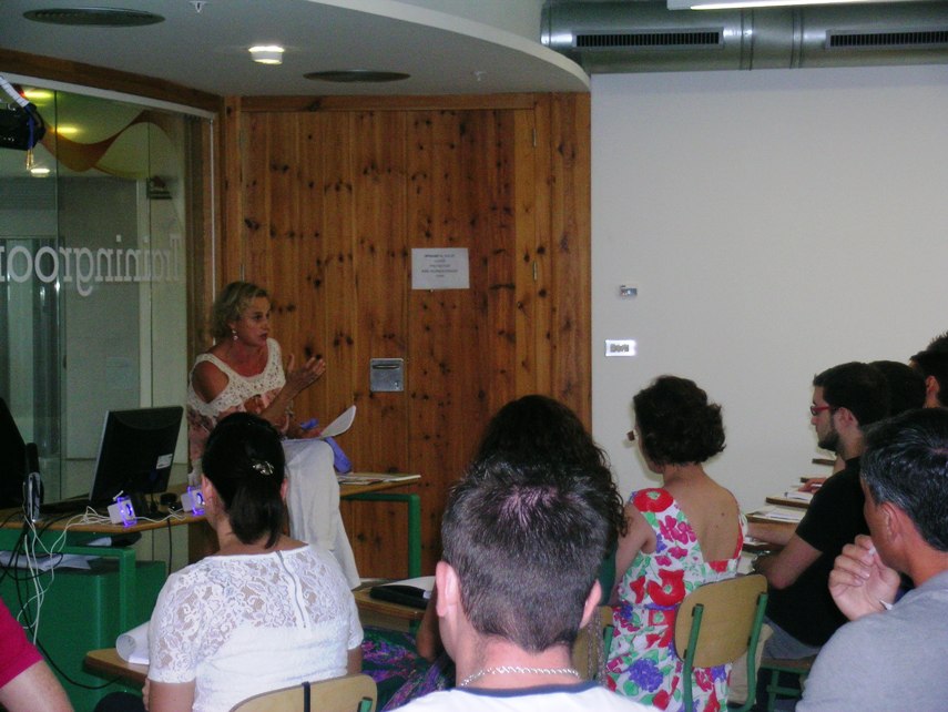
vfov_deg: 18.4
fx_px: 2192
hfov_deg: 24.4
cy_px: 356
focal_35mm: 80
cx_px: 474
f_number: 4.1
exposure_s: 1/121
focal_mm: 16.7
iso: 154
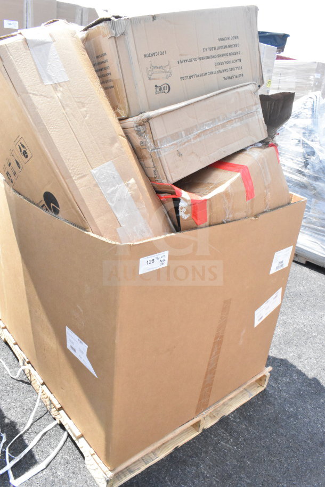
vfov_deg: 67.4
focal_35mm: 27
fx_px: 366
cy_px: 244
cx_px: 162
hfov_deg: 47.9
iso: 6400
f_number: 16
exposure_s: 1/1000
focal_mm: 18
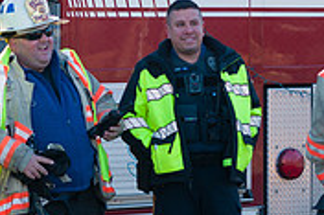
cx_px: -83
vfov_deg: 5.2
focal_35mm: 264
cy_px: 114
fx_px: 2374
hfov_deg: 7.7
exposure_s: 1/500
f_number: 3.2
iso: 200
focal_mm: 80
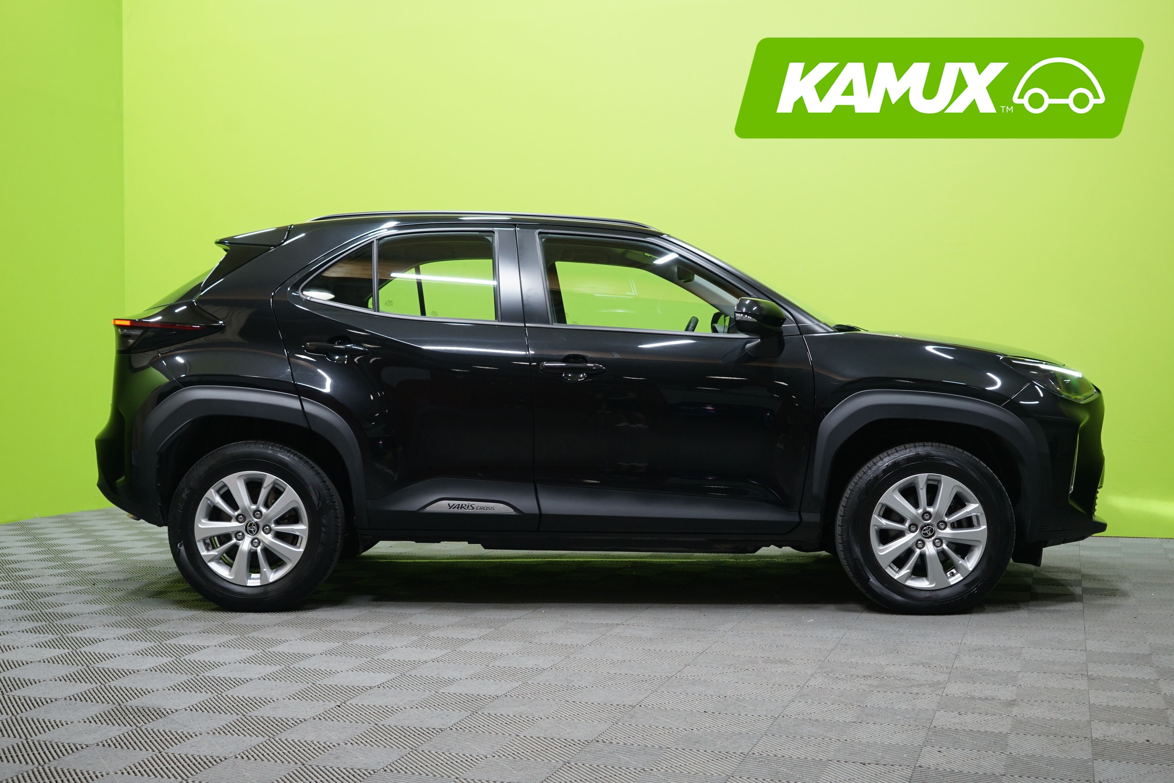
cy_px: 392
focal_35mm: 44
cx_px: 587
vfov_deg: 30.5
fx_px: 1435
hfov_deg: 44.5
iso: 800
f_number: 5
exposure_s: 1/20
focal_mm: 44
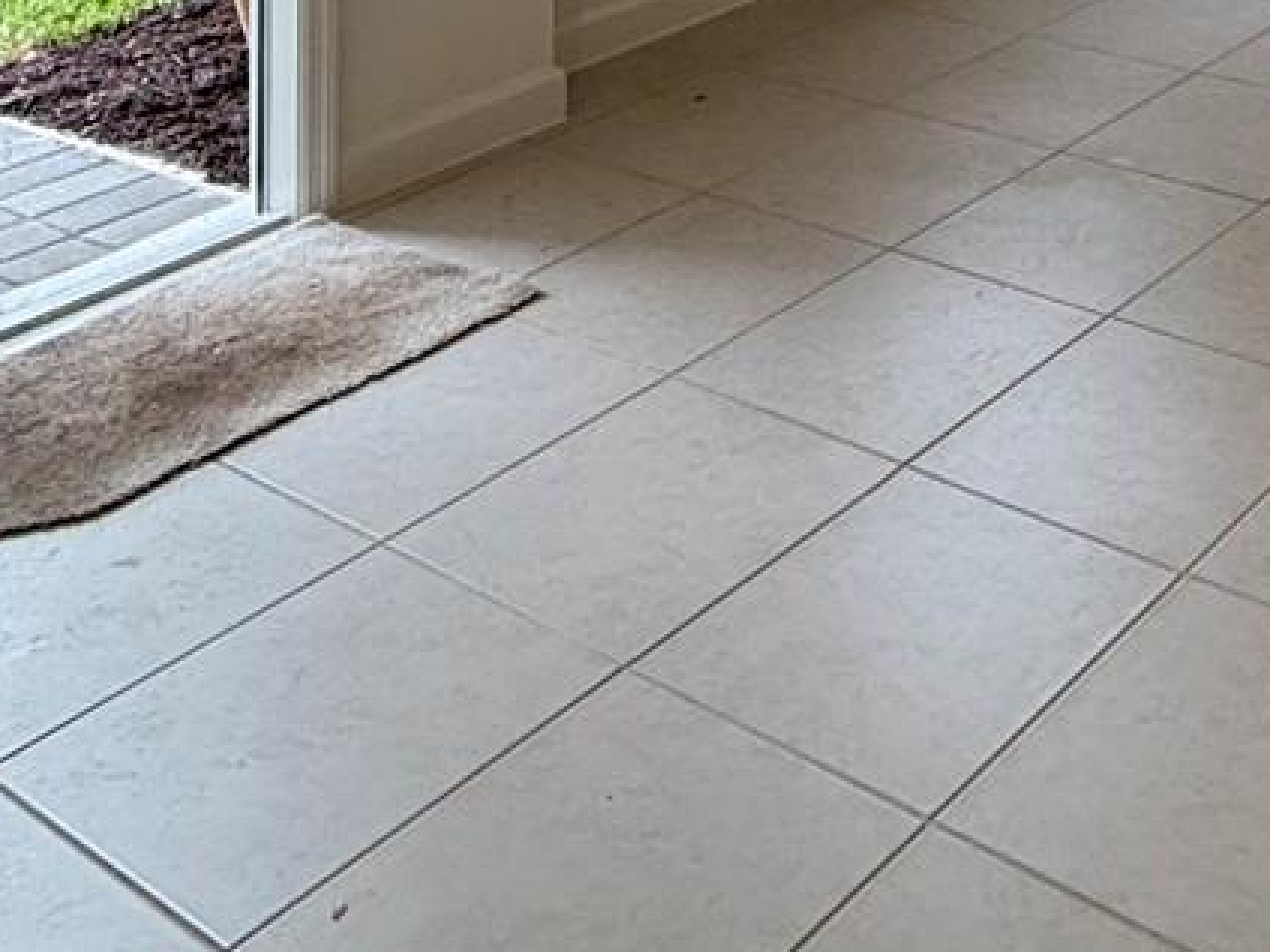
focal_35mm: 53
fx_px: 1944
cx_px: 1309
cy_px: -718
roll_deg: +1.1
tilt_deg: +2.3
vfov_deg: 20.4
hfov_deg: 32.8
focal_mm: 2.22
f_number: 2.2
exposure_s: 1/120
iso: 100
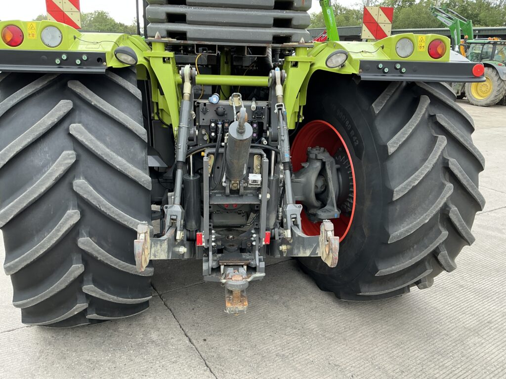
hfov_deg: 63.4
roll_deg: -3.2
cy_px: 190
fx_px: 409
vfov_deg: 49.7
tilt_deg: -15.8
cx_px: 253
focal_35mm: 28
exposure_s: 1/122
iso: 25
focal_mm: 3
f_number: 1.8
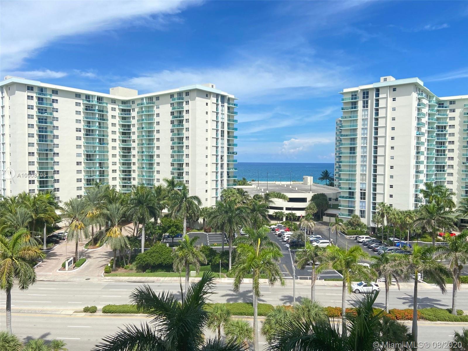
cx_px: 234
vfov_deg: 53.1
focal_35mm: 26
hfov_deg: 67.3
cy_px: 176
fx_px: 352
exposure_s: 1/1565
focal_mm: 4.25
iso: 32
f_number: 1.8
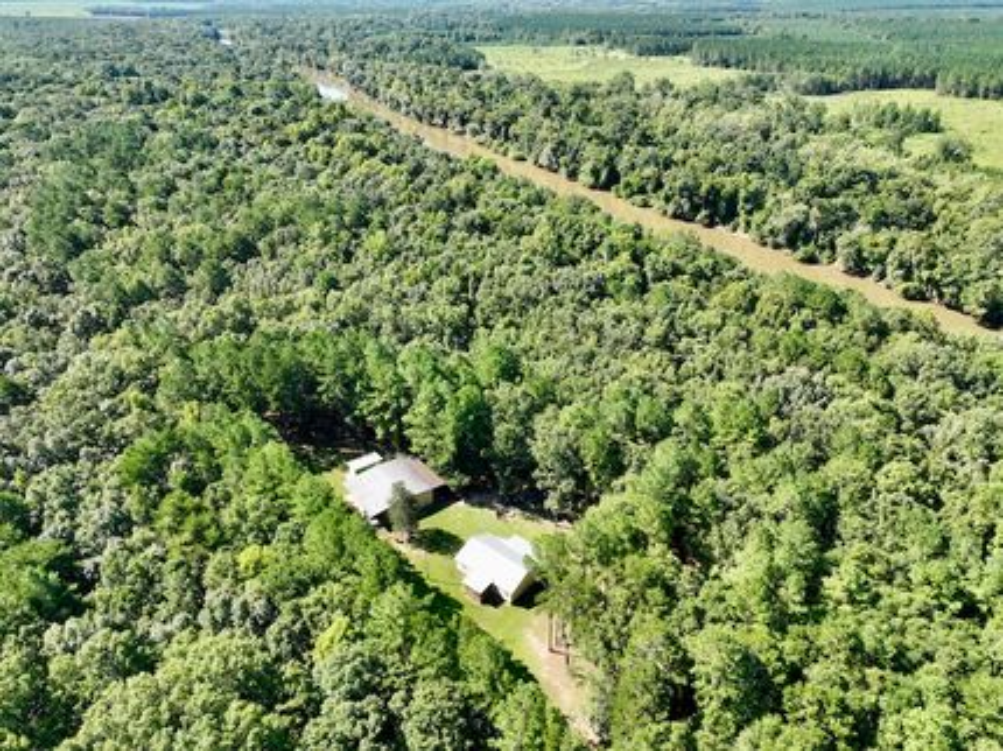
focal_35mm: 24
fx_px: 695
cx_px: 502
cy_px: 376
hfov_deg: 71.6
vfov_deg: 56.8
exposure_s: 1/640
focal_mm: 12.29
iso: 100
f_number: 2.8
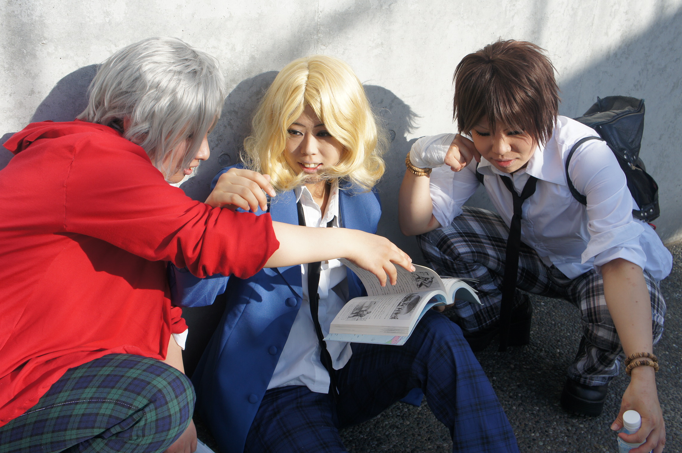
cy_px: 226
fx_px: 738
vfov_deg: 34.1
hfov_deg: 49.6
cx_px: 341
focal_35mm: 39
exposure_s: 1/320
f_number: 8
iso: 200
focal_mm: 26
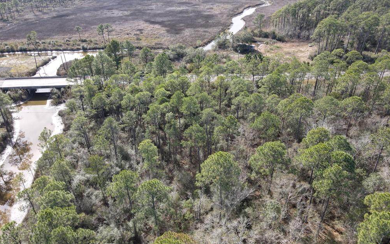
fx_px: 276
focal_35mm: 26
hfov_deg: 70.4
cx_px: 196
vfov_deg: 47.6
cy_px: 129
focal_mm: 4.5
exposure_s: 1/160
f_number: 2.8
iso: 100
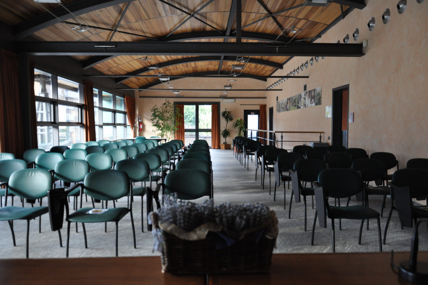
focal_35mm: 27
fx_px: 321
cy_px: 142
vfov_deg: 47.8
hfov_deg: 67.4
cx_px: 214
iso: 1600
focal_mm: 18
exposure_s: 1/100
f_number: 3.5
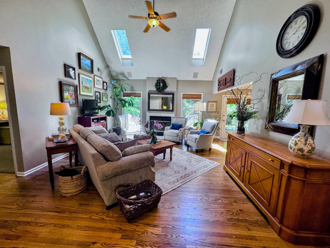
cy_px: 124
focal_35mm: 14
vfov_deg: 85.7
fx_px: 133
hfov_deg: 102.1
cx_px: 165
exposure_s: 1/120
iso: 200
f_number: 2.2
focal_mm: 2.22
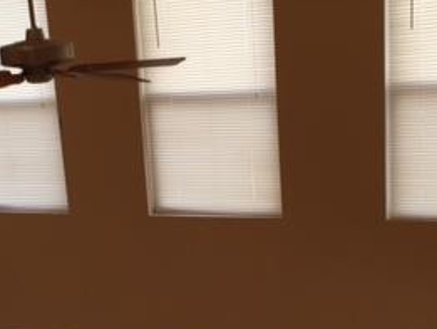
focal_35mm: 71
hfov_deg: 27.3
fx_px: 897
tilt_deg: -15.7
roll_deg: +3.7
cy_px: 270
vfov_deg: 20.5
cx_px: 159
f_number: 2.2
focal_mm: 4.15
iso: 50
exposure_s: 1/120
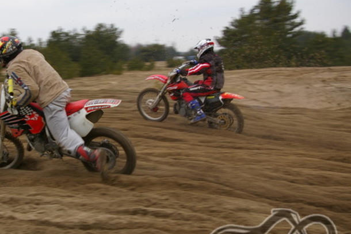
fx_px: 604
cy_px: 110
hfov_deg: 31.7
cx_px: 77
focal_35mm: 62
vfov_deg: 21.9
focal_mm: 26
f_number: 5.6
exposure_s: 1/125
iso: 200
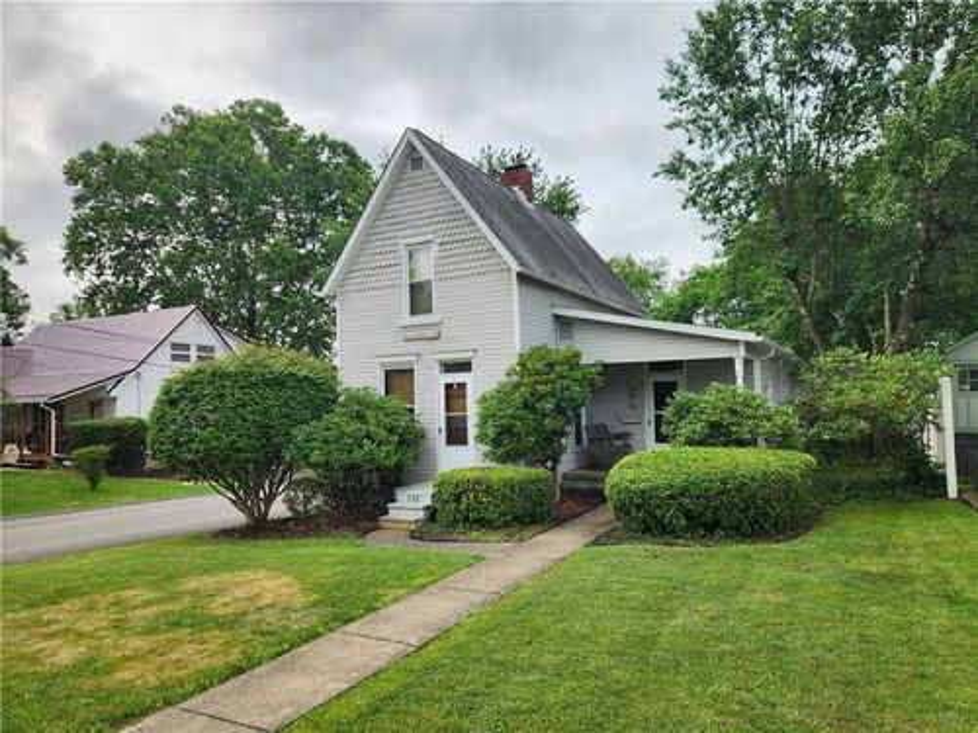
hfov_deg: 73.9
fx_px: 650
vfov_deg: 58.9
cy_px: 366
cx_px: 489
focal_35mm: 23
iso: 20
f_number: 1.8
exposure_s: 1/1614
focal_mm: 5.4
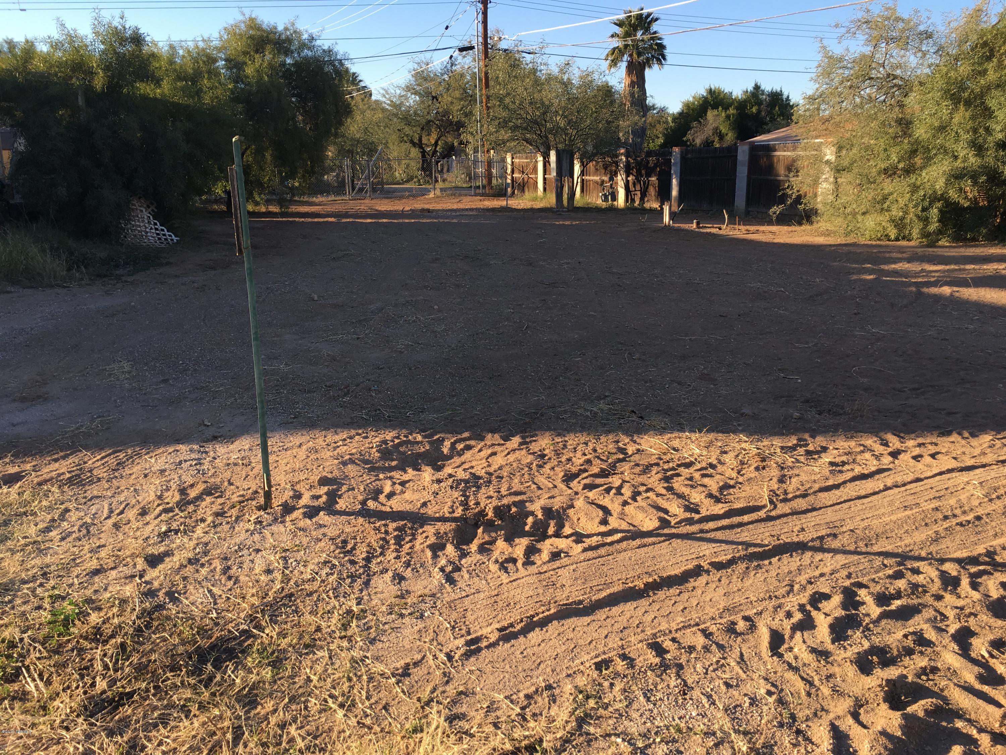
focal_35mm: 29
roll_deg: +0.3
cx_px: 503
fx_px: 843
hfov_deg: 61.7
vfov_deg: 48.2
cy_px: 378
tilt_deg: -12.8
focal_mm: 4.15
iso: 25
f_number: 2.2
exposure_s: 1/463
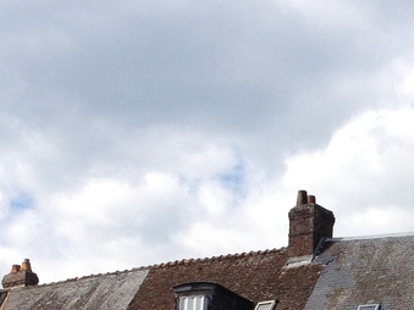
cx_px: 379
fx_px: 1482
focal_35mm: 124
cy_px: 470
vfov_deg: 11.4
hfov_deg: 15.7
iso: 50
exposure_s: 1/1577
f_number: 2.4
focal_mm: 4.28
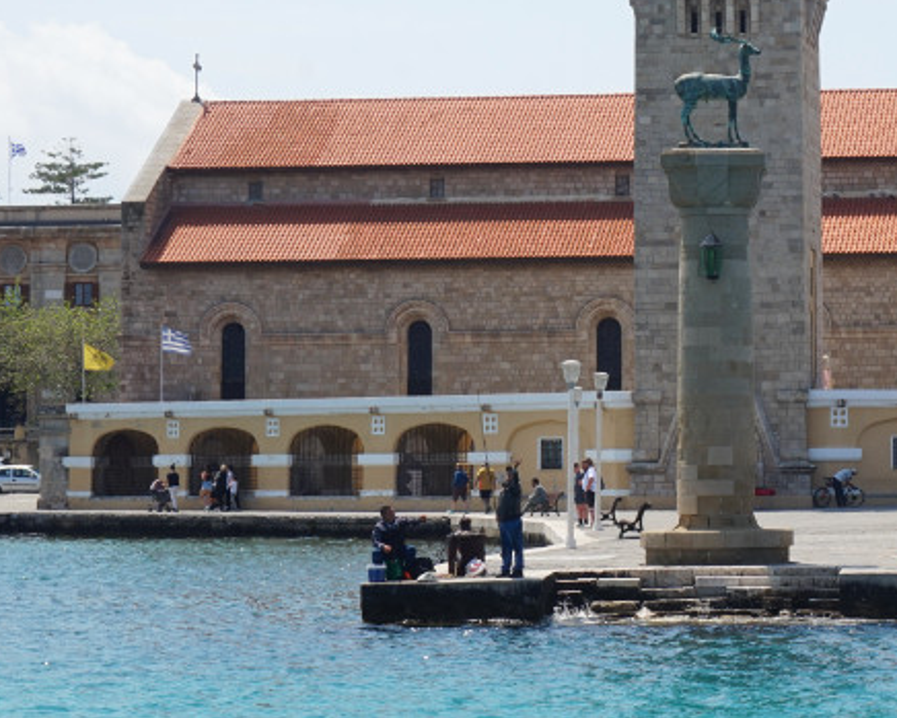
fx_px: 3425
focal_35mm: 129
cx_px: 747
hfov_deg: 14.8
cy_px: 174
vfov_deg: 11.9
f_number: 14
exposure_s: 1/100
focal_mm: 50
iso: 100
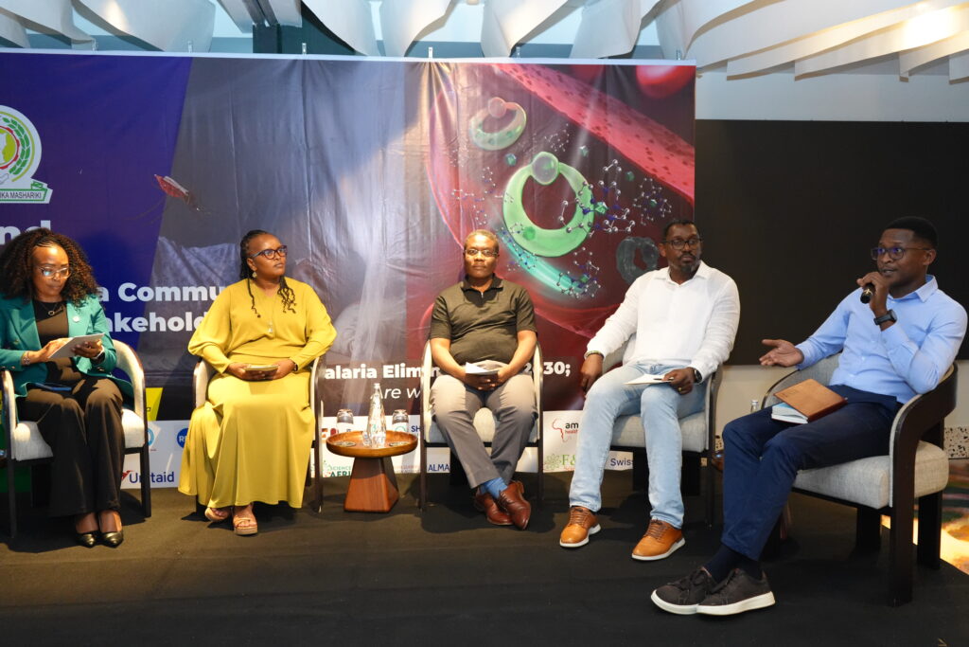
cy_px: 324
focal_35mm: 33
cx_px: 484
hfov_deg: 57.2
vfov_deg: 40.0
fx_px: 888
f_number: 4
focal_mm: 33
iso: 5000
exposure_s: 1/160
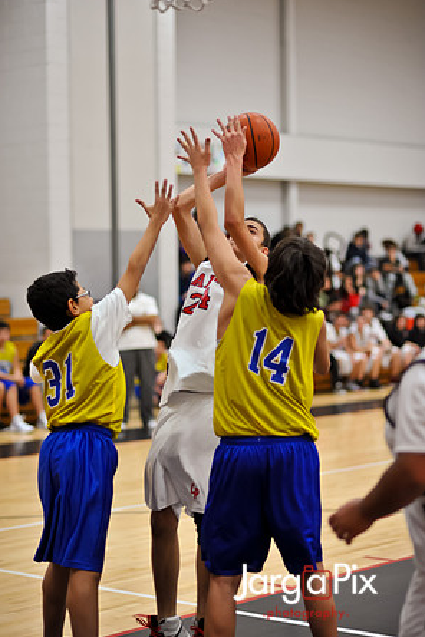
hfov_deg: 15.9
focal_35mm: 86
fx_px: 1523
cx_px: 212
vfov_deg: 23.6
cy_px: 317
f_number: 2
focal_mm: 85
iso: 1400
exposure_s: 1/500
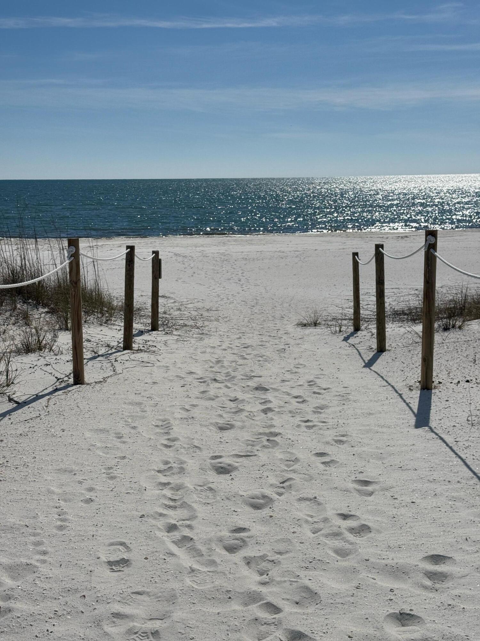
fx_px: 887
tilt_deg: -8.7
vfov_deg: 39.7
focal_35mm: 48
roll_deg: +0.6
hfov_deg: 30.3
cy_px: 320
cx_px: 240
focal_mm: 6.76
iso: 50
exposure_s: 1/16129
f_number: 1.78
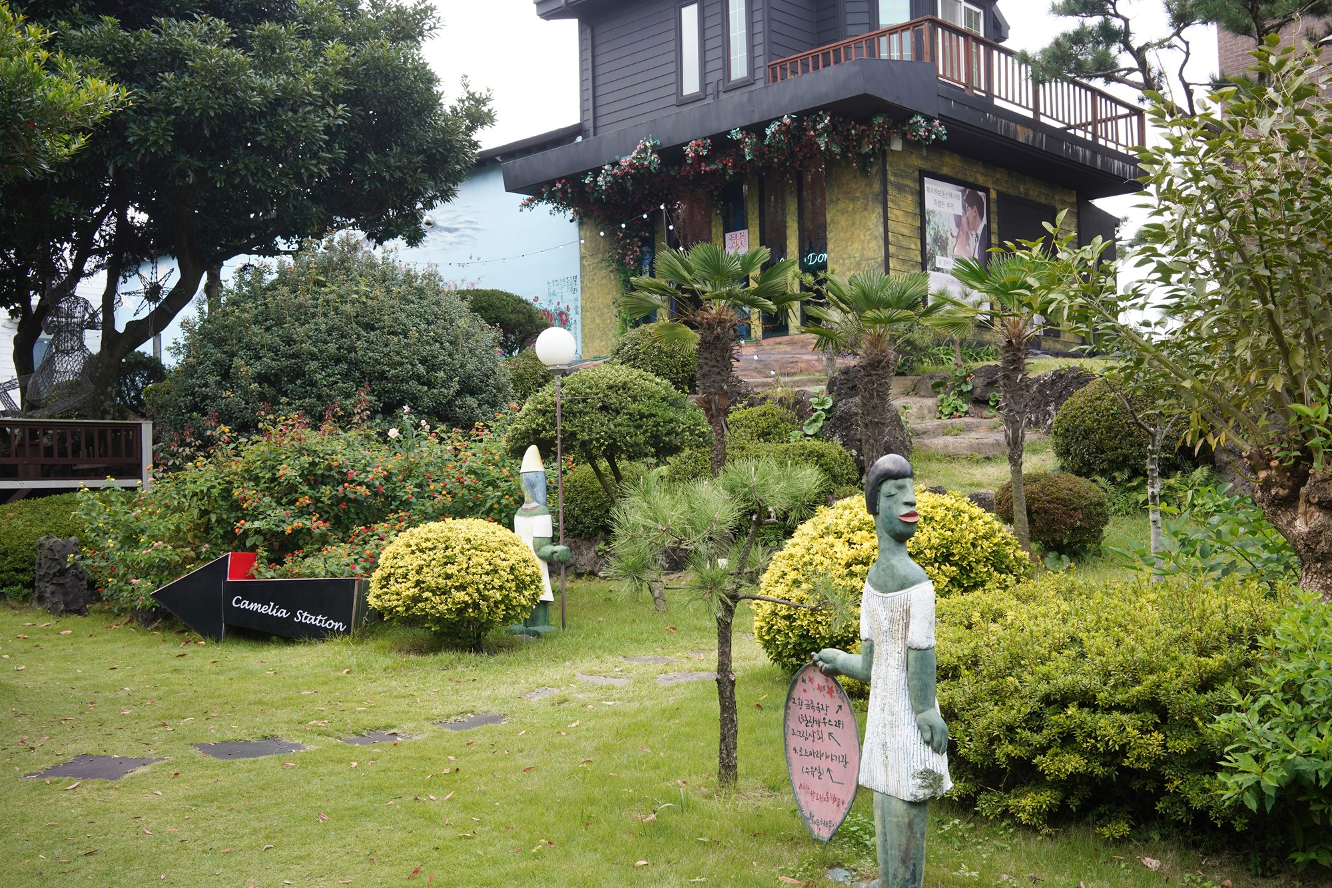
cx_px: 666
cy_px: 444
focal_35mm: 35
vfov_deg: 37.9
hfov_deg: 54.4
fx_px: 1295
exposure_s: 1/100
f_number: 8
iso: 400
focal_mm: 35
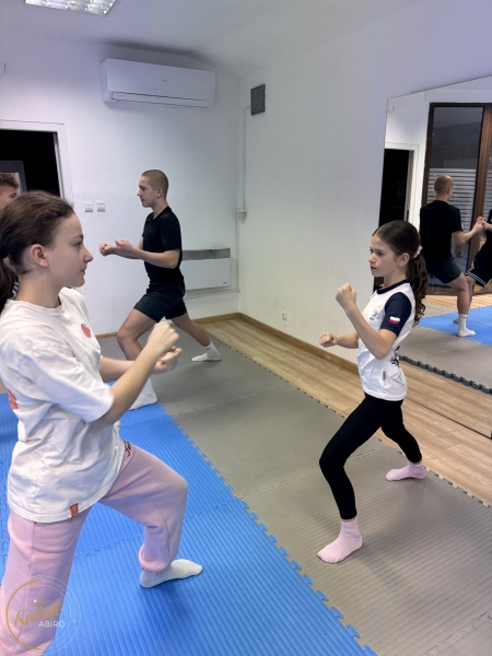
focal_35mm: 24
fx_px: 455
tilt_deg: -20.0
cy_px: 328
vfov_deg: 71.6
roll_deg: -0.5
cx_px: 246
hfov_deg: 56.8
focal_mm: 6.76
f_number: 1.78
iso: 125
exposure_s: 1/100
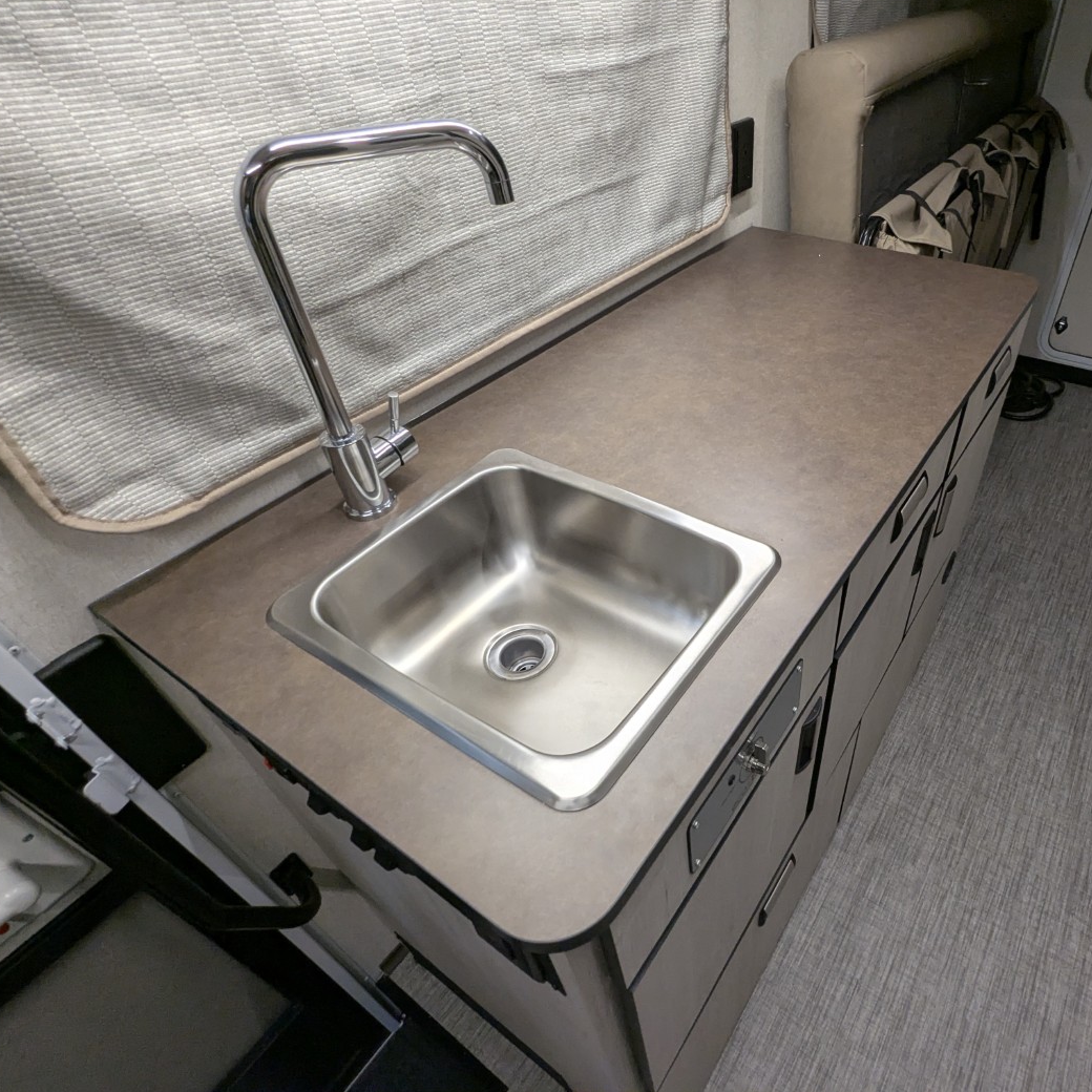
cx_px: 702
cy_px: 544
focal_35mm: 19
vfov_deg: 77.7
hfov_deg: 75.9
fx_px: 678
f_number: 2.2
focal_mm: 2.35
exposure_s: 1/129
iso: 167
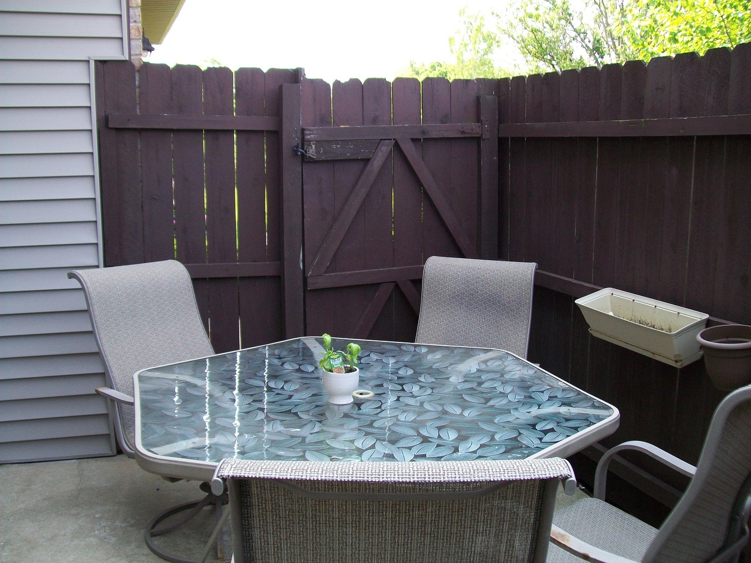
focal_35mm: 36
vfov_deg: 39.7
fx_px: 781
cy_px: 282
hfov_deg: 51.4
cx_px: 376
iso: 64
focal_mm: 6
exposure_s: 1/125
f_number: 2.7
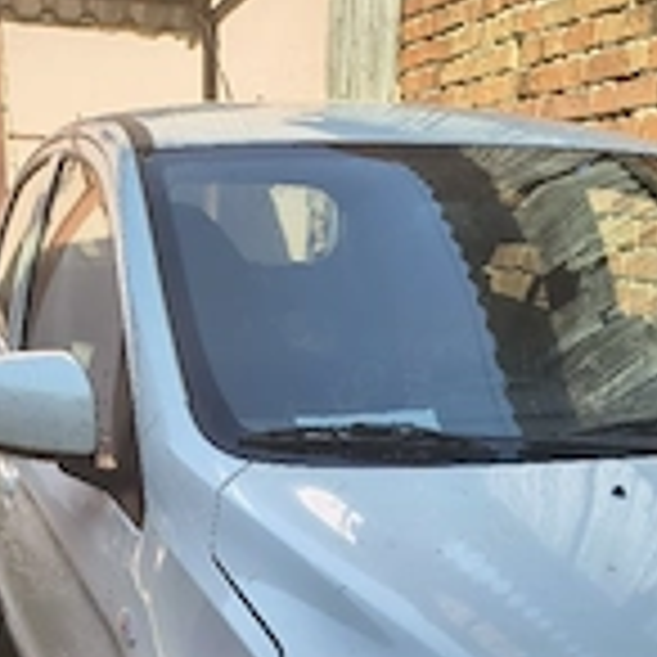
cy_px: 868
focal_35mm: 58
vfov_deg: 25.3
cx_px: 333
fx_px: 1245
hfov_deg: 29.6
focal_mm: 5.56
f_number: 1.8
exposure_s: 1/714
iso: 100
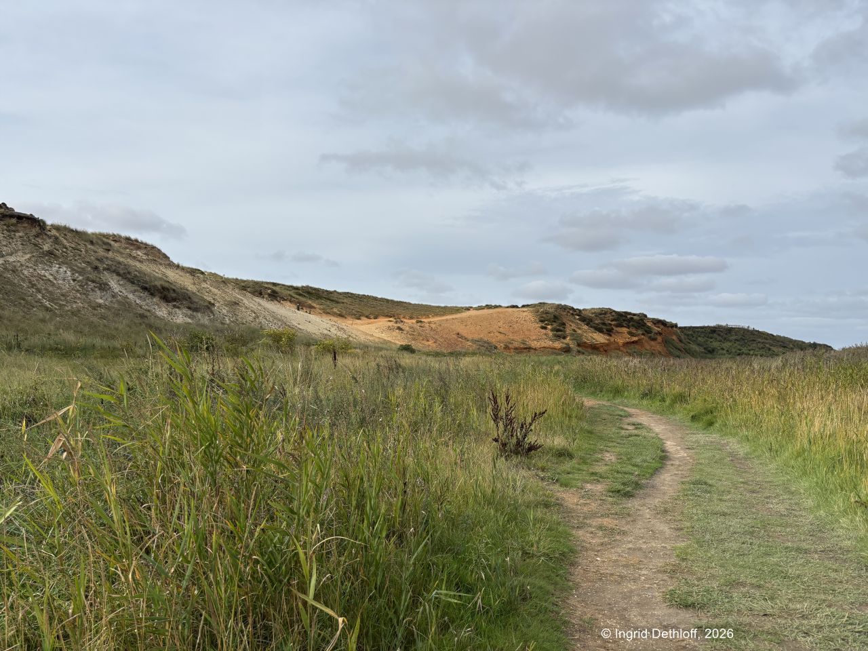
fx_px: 652
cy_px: 326
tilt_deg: +2.9
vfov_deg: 53.1
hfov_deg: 67.3
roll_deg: +0.0
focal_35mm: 26
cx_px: 434
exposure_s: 1/3788
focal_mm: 5.96
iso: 50
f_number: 1.6
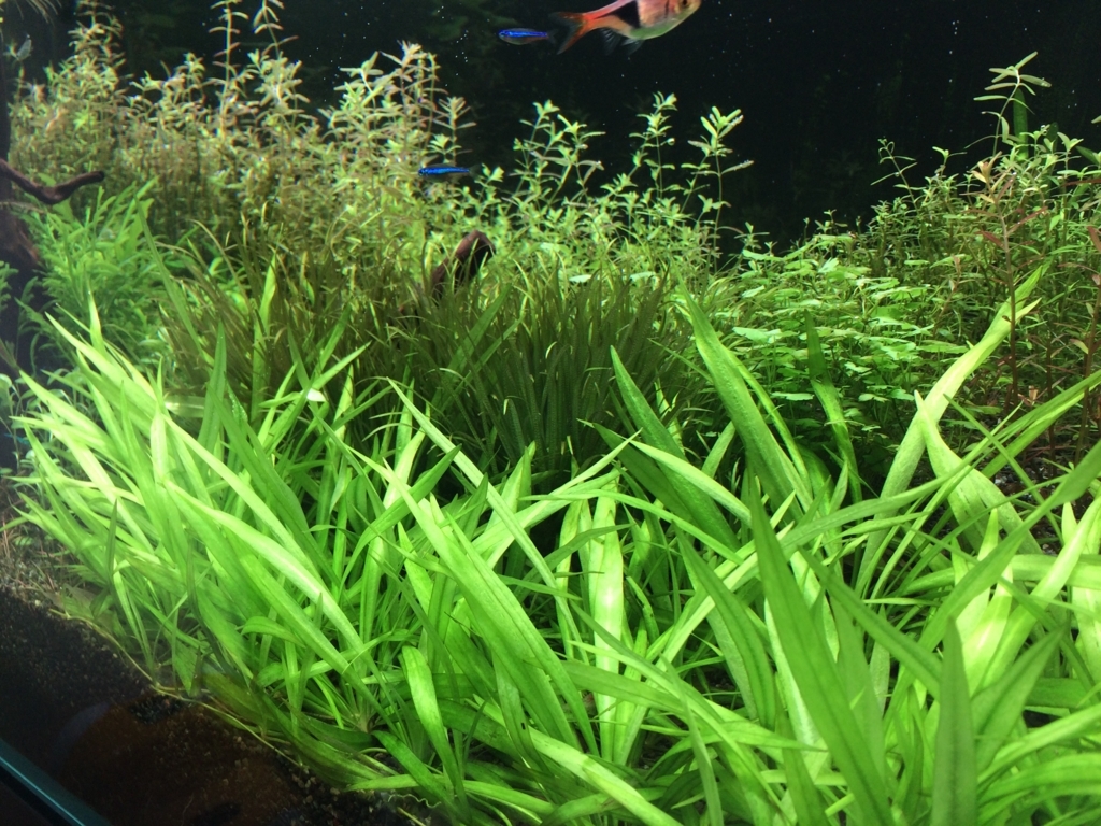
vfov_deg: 48.2
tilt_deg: -12.8
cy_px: 413
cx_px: 550
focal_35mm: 29
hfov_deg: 61.7
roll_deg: -1.1
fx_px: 922
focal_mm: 4.15
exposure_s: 1/120
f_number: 2.2
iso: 64
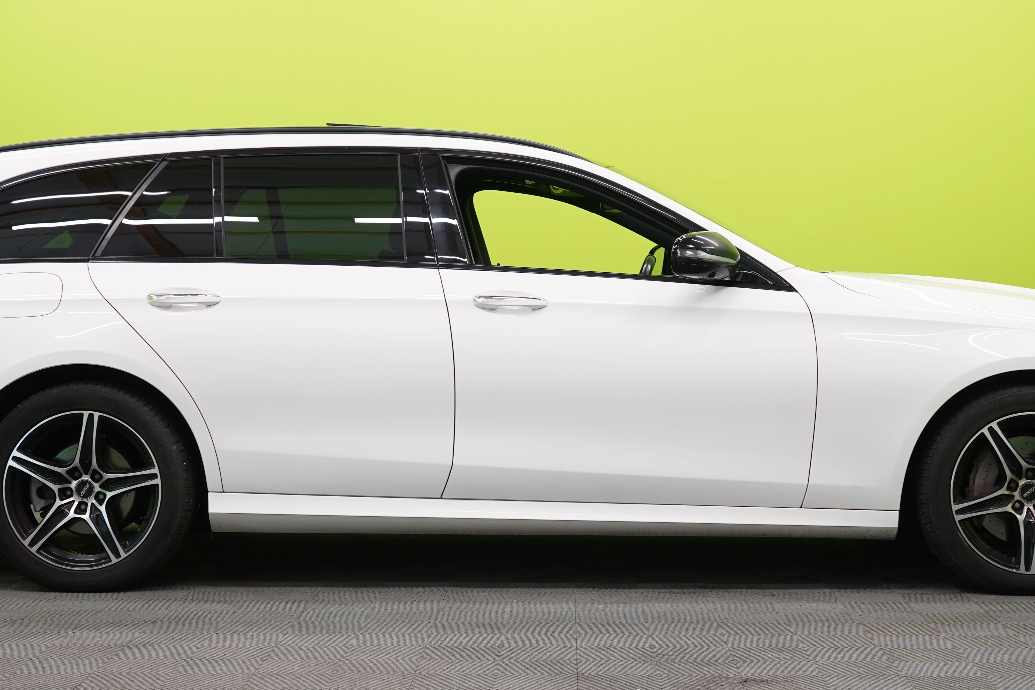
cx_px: 511
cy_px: 321
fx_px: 1984
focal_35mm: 69
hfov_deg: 29.2
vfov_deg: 19.7
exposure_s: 1/30
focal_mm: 44
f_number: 5.6
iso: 400
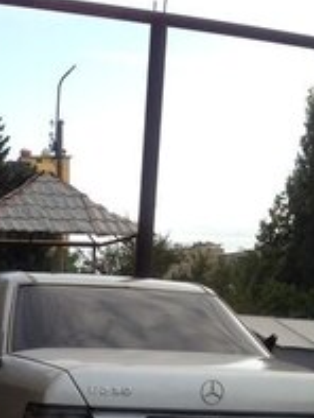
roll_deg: -3.1
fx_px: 1003
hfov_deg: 17.6
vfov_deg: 21.8
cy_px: 503
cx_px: 55
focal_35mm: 83
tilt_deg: -8.0
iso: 50
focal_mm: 4.12
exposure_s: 1/475
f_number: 2.4
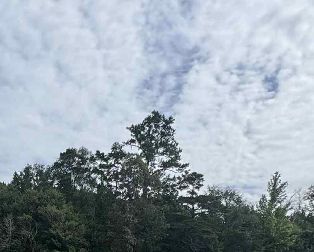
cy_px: 338
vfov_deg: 24.8
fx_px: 483
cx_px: -29
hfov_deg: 31.9
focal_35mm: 52
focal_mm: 2.22
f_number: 2.2
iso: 50
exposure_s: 1/812
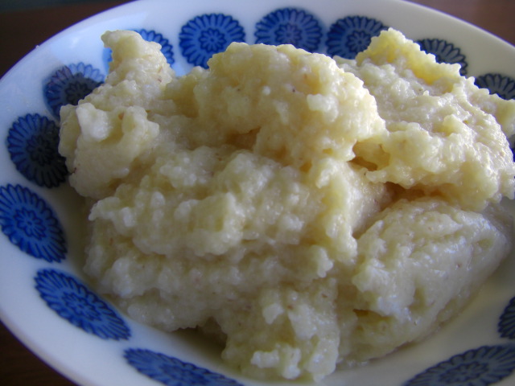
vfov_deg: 37.7
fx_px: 565
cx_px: 258
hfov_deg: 49.0
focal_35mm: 38
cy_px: 193
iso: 100
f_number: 3.4
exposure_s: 1/125
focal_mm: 6.3
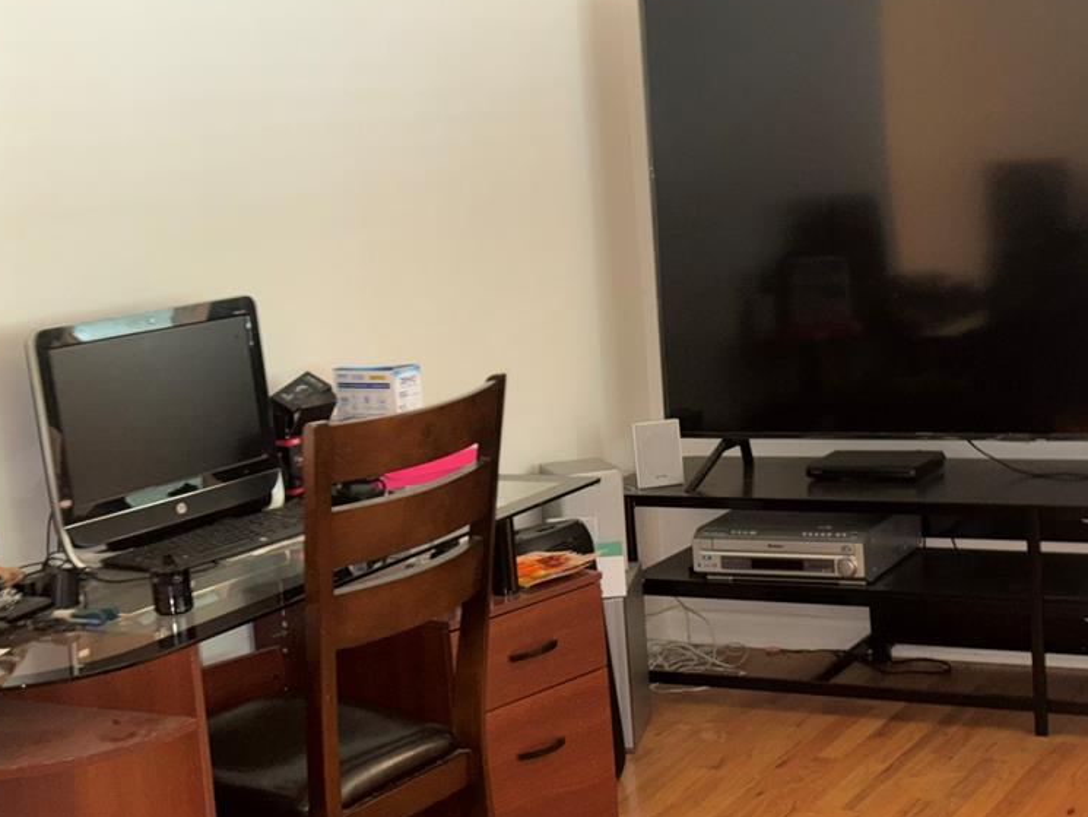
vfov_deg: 22.3
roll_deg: +4.1
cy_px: 450
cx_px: 635
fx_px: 2075
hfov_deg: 29.3
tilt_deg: -9.1
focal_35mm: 66
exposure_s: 1/4
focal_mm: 6.76
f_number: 1.78
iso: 100
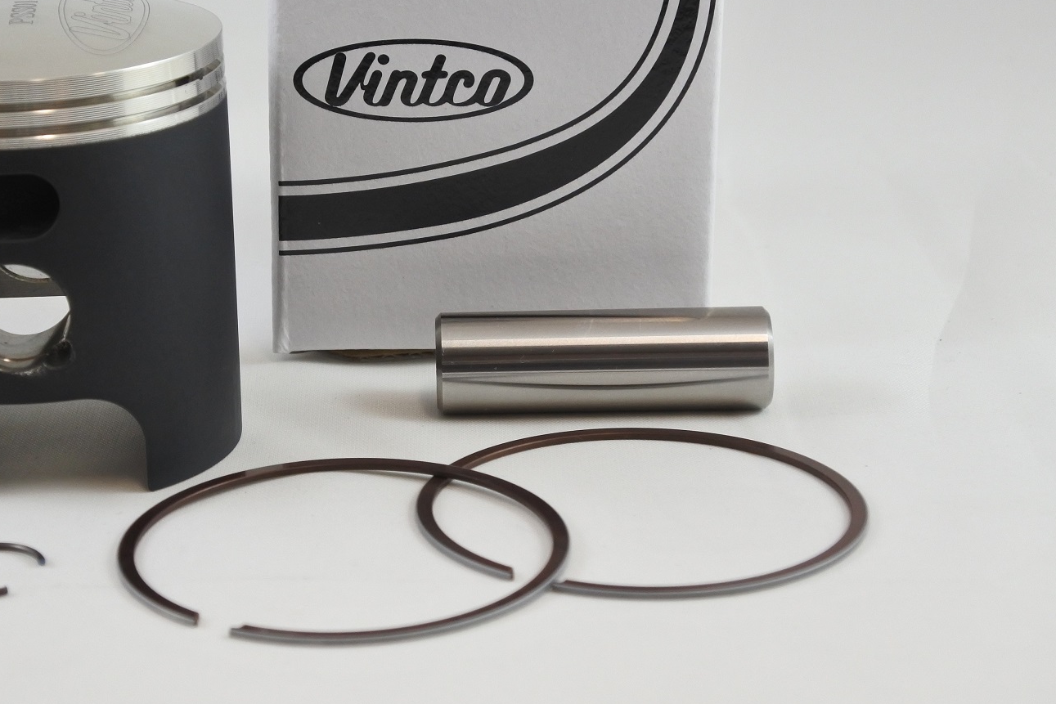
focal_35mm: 86
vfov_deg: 15.8
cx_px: 313
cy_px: 211
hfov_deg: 23.5
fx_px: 2523
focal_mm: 22.3
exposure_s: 1/125
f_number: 4.8
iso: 500
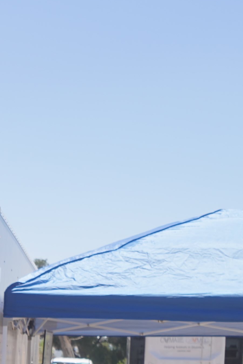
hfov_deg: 11.5
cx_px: -250
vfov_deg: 17.9
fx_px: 1084
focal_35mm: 107
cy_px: 464
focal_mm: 24
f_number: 4.5
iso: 100
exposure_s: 1/640
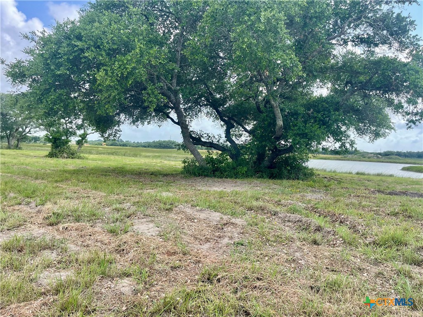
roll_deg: -2.9
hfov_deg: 69.4
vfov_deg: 54.9
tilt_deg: -2.6
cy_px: 158
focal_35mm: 25
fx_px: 305
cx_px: 212
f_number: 1.6
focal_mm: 5.1
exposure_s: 1/1200
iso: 32
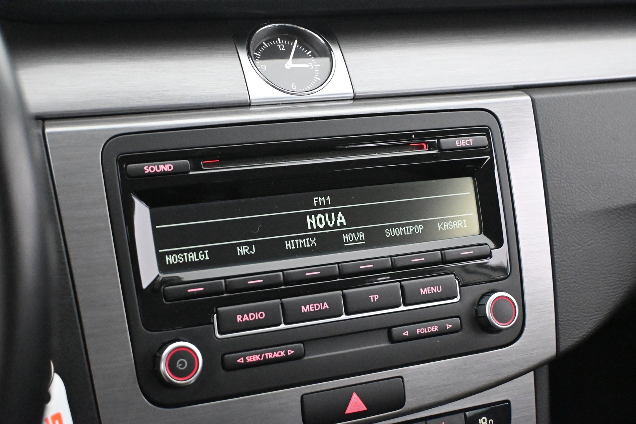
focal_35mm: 54
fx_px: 954
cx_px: 318
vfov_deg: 25.1
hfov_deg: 36.9
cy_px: 212
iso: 12800
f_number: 5.3
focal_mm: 36
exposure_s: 1/50
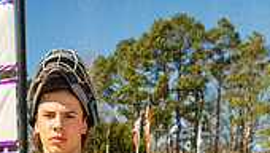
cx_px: 62
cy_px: 357
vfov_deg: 11.0
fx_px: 674
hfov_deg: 22.4
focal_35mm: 94
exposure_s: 1/125
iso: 100
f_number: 8
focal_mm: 34
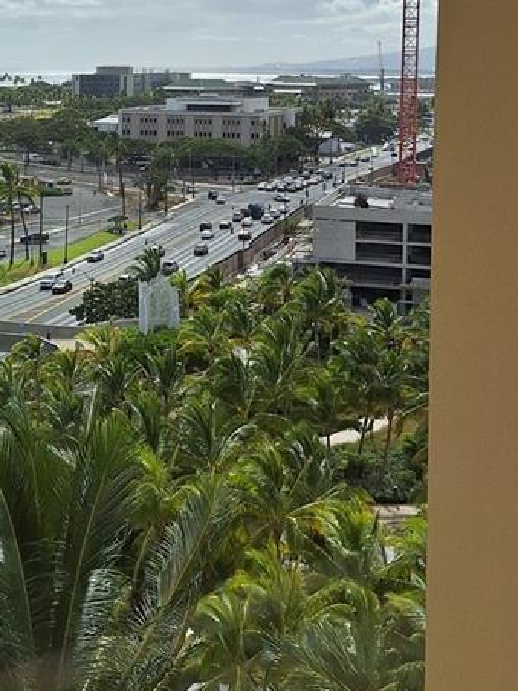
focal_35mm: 61
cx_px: 89
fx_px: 1217
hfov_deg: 23.6
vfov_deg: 30.9
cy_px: 133
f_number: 1.8
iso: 40
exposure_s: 1/3185
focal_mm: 5.54
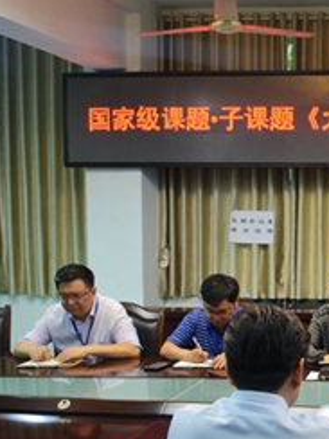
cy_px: 267
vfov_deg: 32.6
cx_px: 430
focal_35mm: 59
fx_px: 748
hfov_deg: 22.2
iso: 400
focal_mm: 20
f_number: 3.8
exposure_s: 1/15
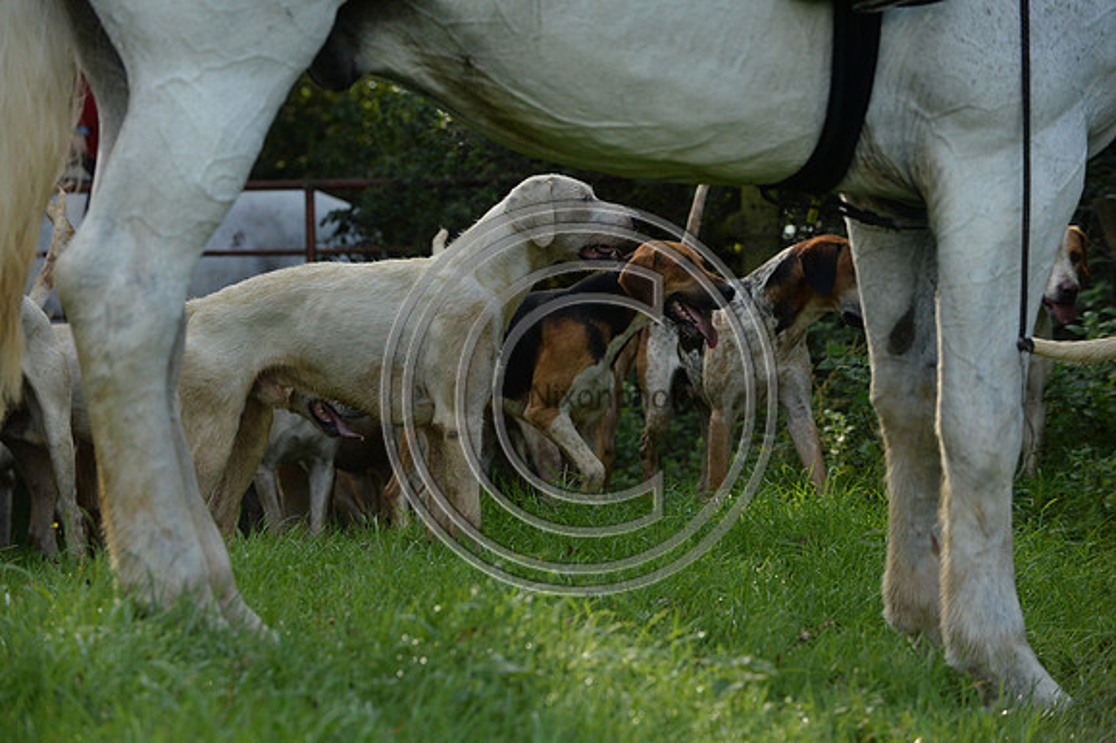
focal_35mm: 130
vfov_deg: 10.5
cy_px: 372
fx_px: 4028
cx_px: 558
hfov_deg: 15.8
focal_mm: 130
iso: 1600
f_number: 5
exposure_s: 1/1250
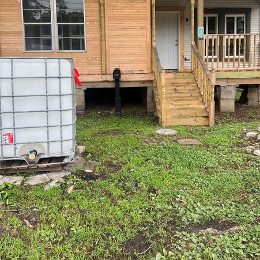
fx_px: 289
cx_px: 142
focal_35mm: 34
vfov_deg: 47.6
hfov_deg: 48.4
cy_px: 84
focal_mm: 5.7
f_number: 1.5
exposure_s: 1/718
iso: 50
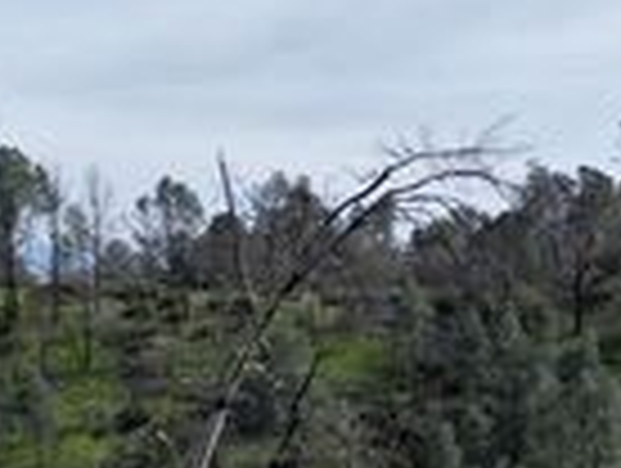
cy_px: 666
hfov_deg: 15.7
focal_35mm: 111
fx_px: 1995
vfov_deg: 12.8
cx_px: 1030
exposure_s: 1/4000
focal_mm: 6.72
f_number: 1.7
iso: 140
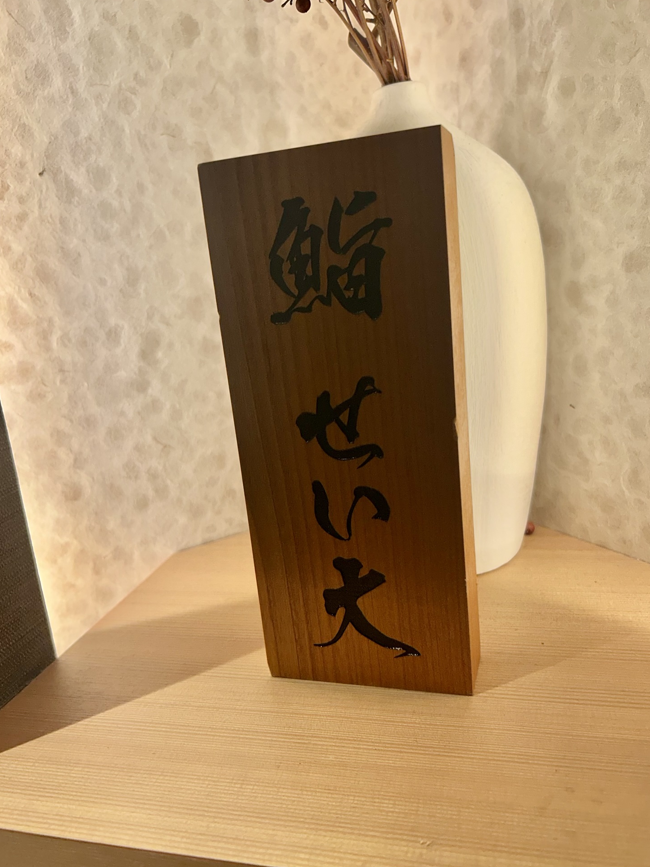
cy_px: 444
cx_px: 328
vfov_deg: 65.3
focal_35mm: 27
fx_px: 676
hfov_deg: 51.3
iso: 100
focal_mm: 5.7
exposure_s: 1/100
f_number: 1.5
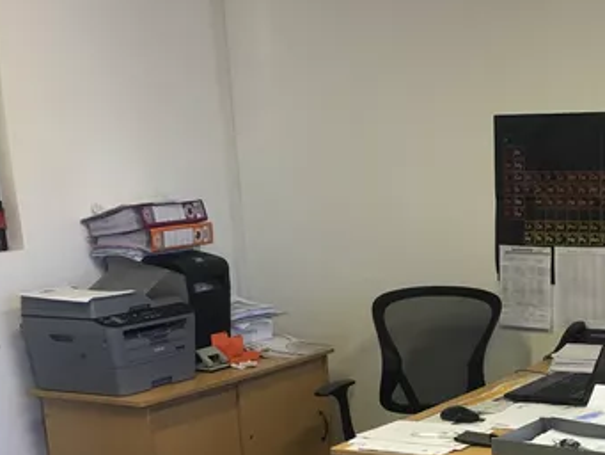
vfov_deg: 21.0
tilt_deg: -14.4
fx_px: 1189
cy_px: 444
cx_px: 520
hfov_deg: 27.7
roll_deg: +0.9
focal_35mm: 68
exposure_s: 1/33
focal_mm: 4.15
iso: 100
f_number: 2.2
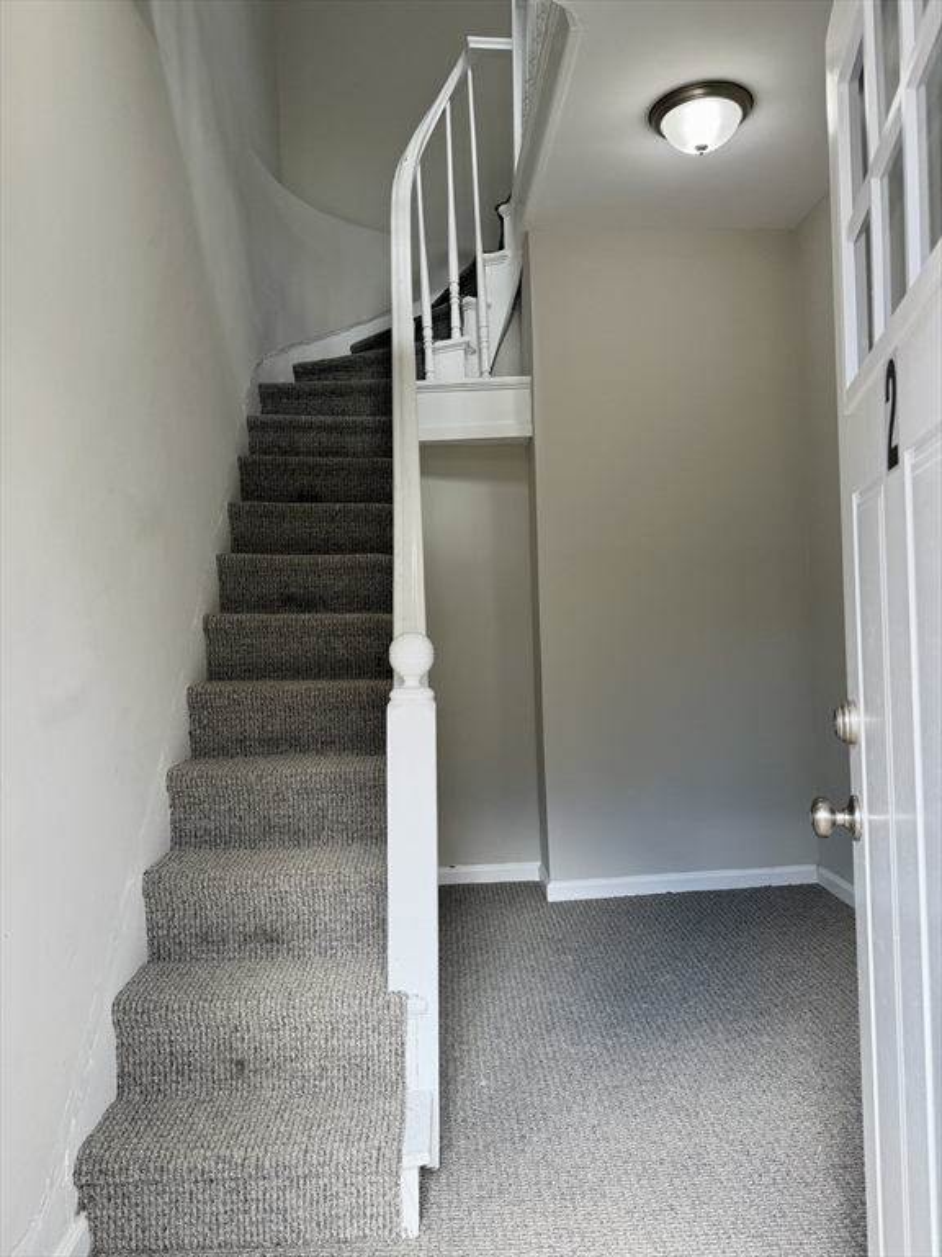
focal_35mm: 24
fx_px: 871
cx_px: 471
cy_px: 628
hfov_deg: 56.8
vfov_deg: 71.6
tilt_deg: -0.4
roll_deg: +2.7
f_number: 1.78
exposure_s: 1/158
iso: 100
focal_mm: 6.76
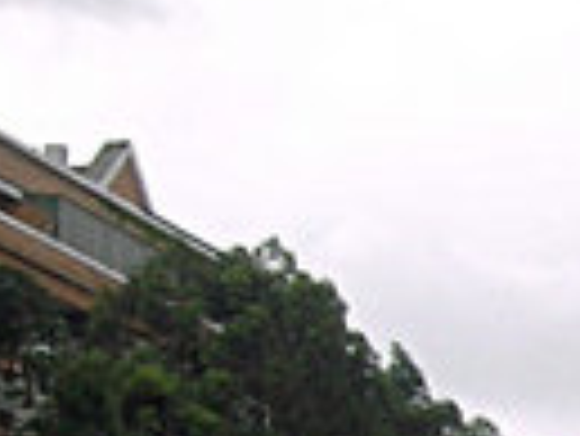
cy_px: 845
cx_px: 1425
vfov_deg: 6.2
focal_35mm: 235
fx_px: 3941
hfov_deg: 7.8
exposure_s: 1/200
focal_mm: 7.8
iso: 64
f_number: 4.8
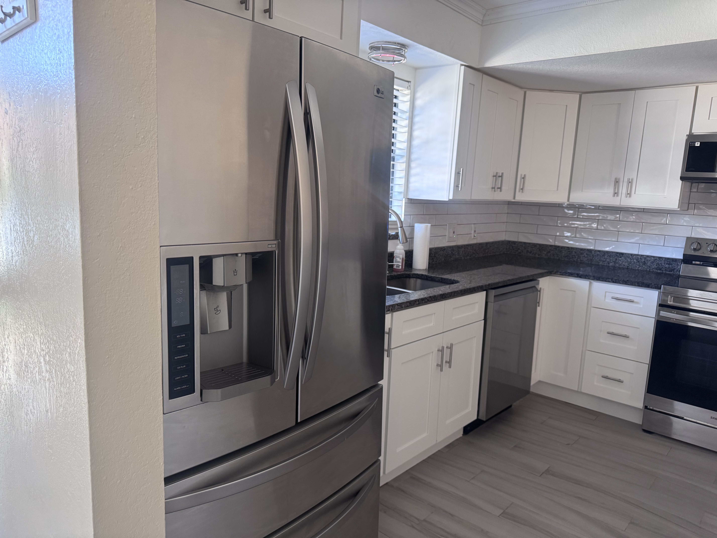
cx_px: 358
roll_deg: -3.1
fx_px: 497
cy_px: 269
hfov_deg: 71.6
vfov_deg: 56.8
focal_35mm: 24
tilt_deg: -9.7
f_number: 1.78
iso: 320
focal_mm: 6.76
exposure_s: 1/60
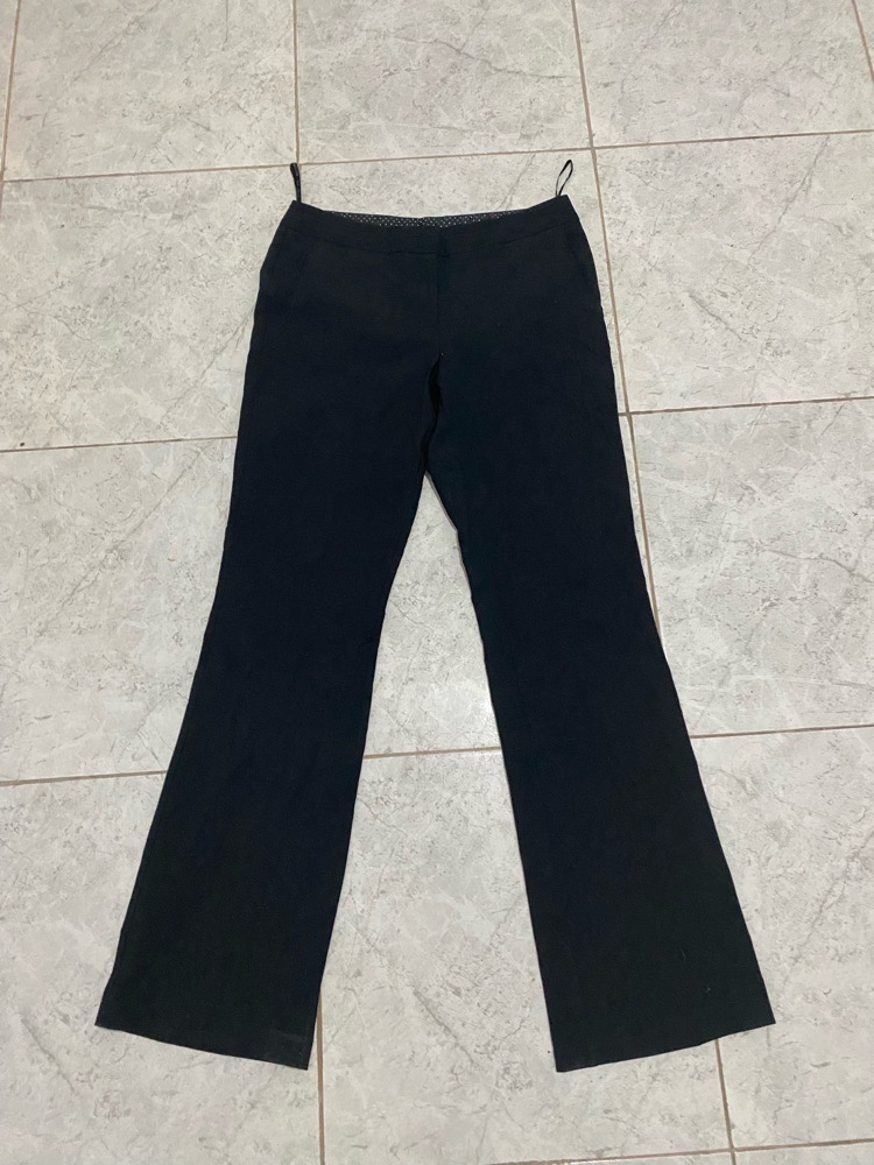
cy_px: 582
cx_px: 437
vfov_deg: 67.3
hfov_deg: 53.1
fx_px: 875
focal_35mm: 26
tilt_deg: -72.4
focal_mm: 4.25
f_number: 1.8
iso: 500
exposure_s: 1/50
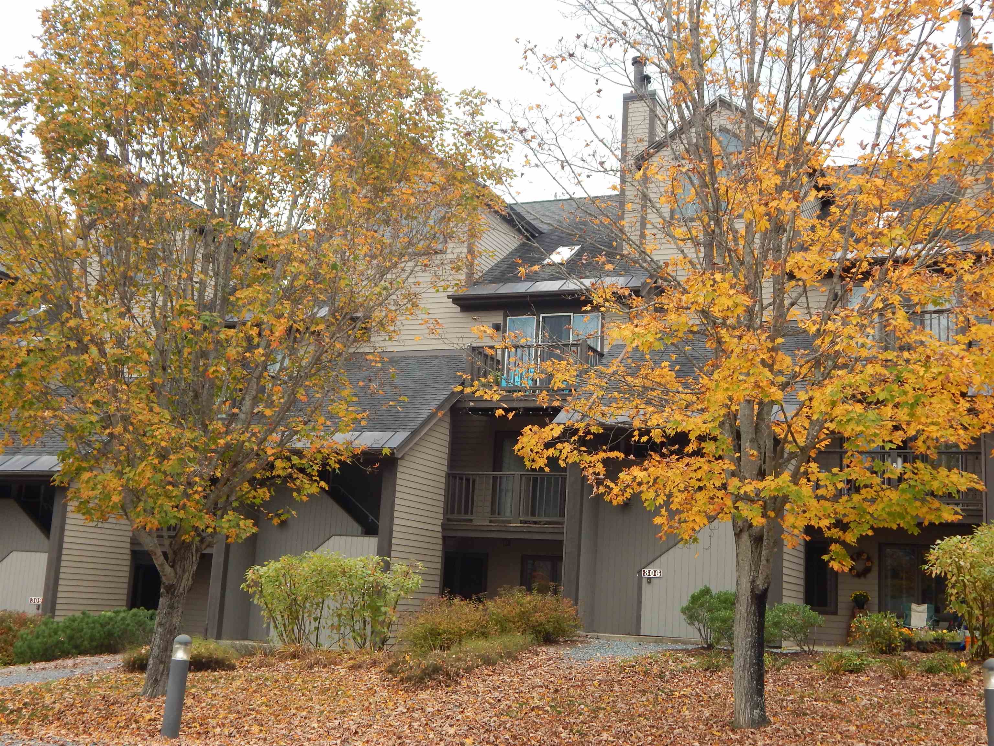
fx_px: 1235
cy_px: 373
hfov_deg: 43.9
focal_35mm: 43
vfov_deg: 33.6
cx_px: 497
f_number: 3.6
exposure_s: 1/200
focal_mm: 7.7
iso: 125
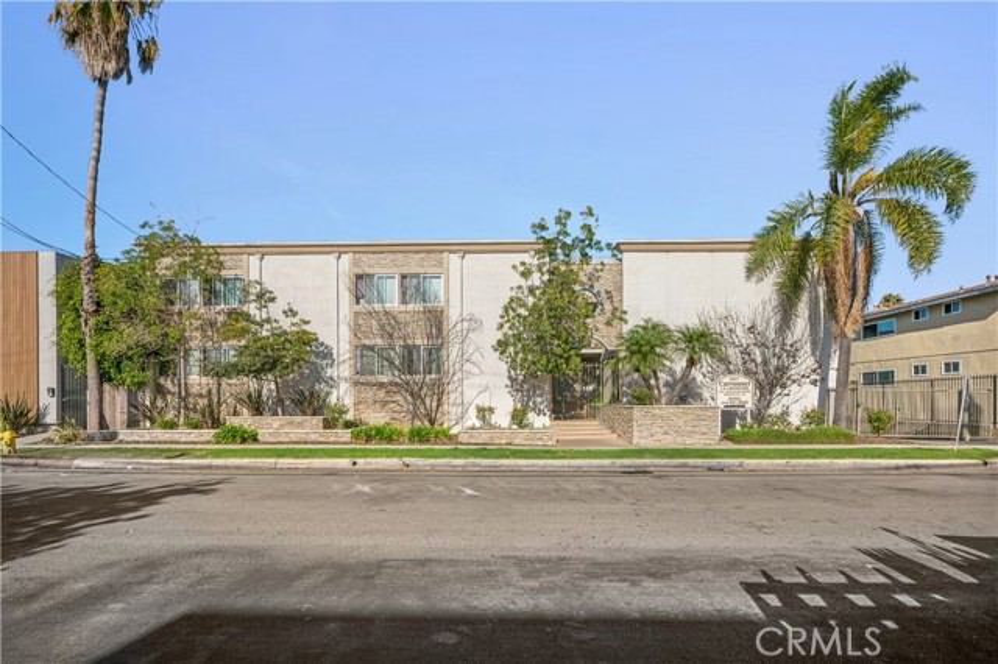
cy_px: 332
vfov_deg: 81.1
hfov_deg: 104.3
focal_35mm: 14
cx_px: 499
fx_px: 388
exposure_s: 1/250
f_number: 10
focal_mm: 14
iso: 100
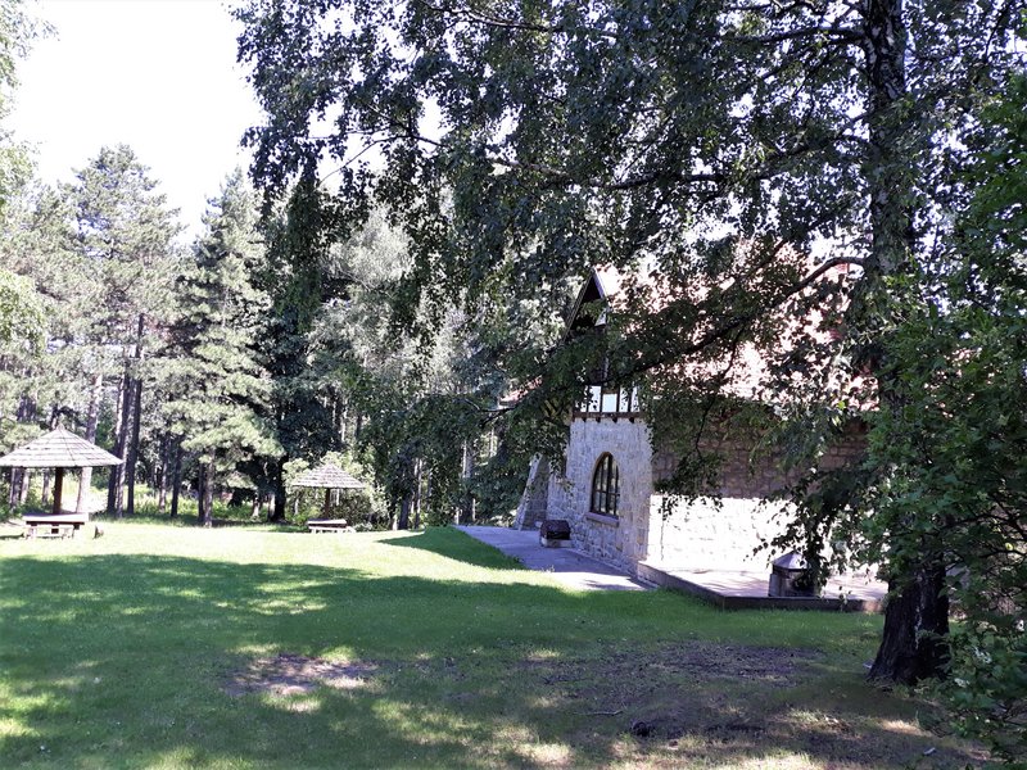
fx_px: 801
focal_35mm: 27
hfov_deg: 65.3
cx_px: 514
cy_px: 385
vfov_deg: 51.4
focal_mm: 3.71
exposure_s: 1/223
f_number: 1.7
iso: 40
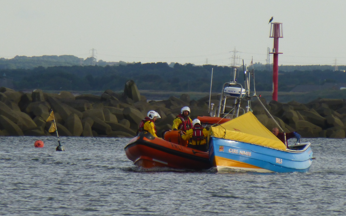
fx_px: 9609
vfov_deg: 1.3
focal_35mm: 1019
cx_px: 173
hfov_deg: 2.1
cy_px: 98
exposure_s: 1/160
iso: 100
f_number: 6.4
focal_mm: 86
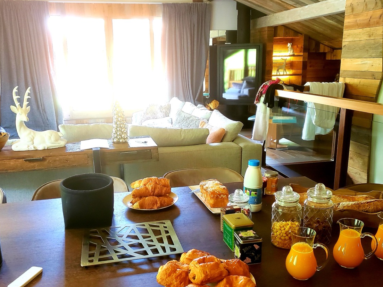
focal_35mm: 33
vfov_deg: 42.9
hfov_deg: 55.3
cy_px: 161
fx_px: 365
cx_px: 185
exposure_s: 1/50
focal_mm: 4.3
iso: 320
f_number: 1.5
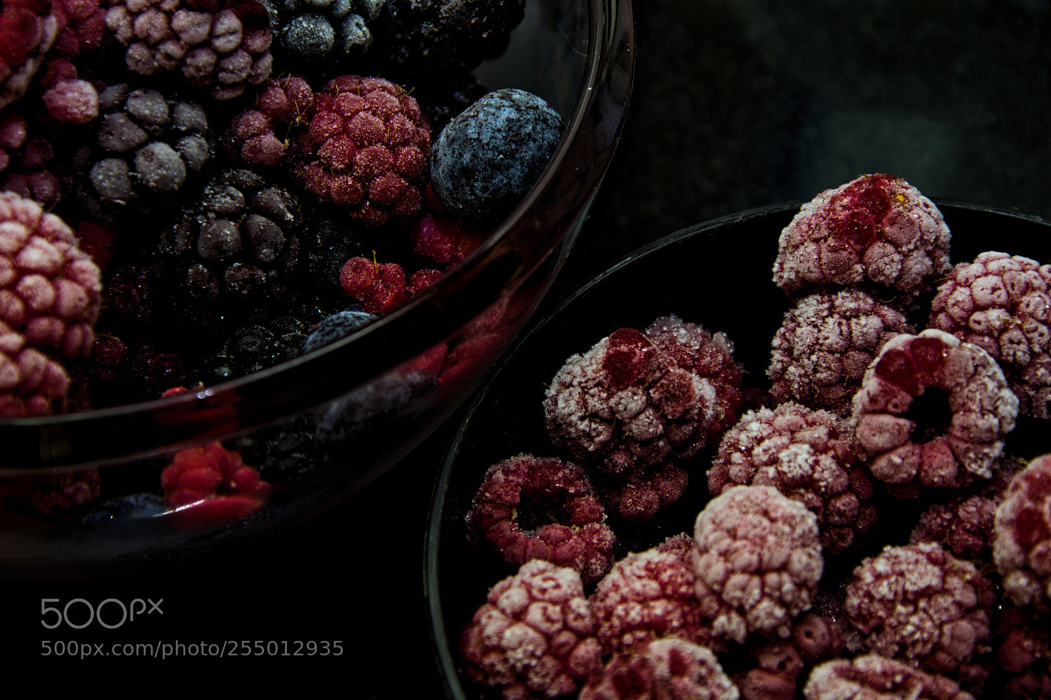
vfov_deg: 8.7
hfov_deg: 13.0
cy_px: 350
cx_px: 526
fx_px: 4597
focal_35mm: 158
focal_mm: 105
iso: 100
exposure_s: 1/80
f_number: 9
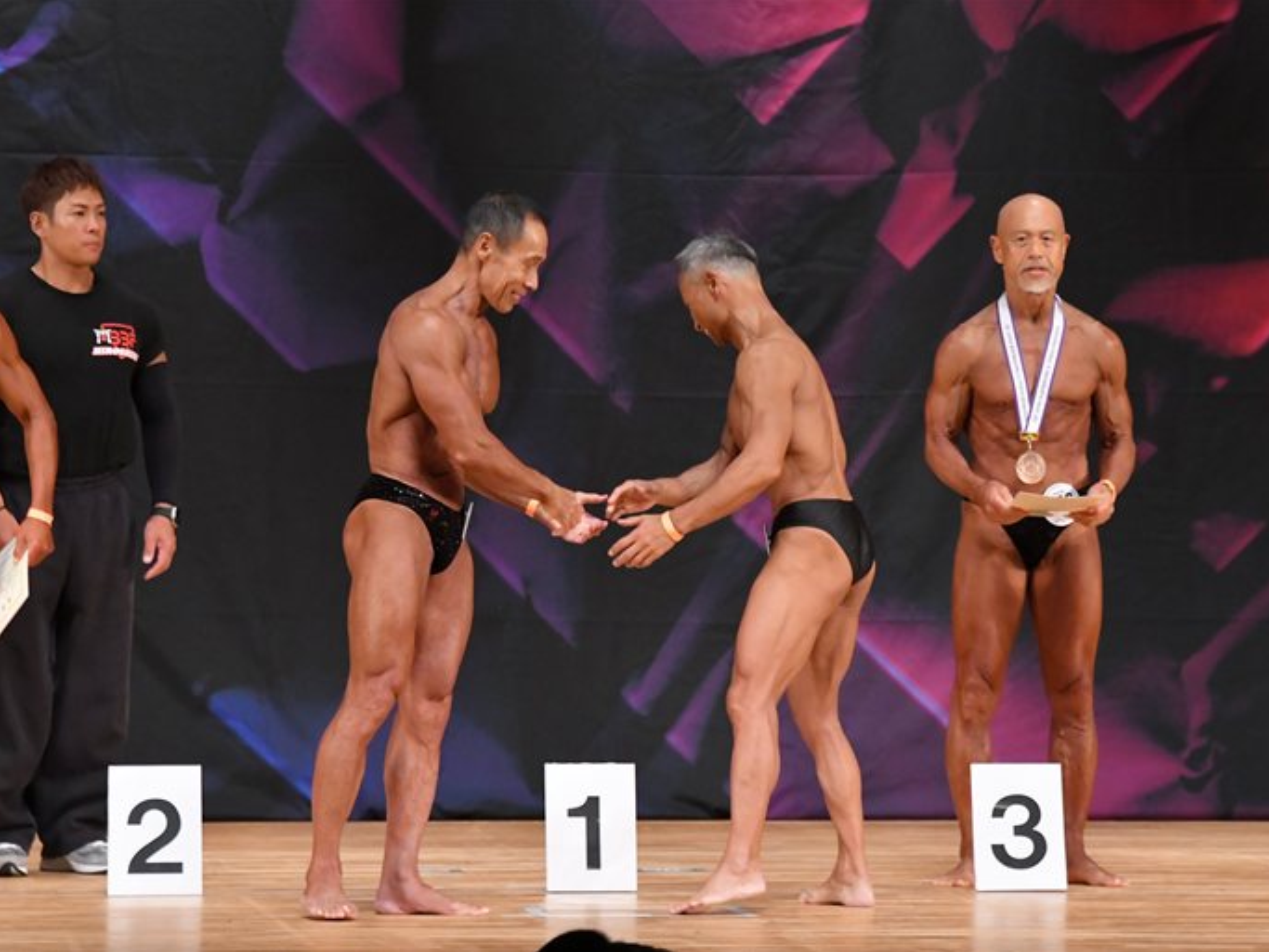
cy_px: 476
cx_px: 659
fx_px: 10190
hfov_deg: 7.1
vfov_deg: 5.3
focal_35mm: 278
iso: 5000
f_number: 5.6
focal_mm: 170
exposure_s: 1/400
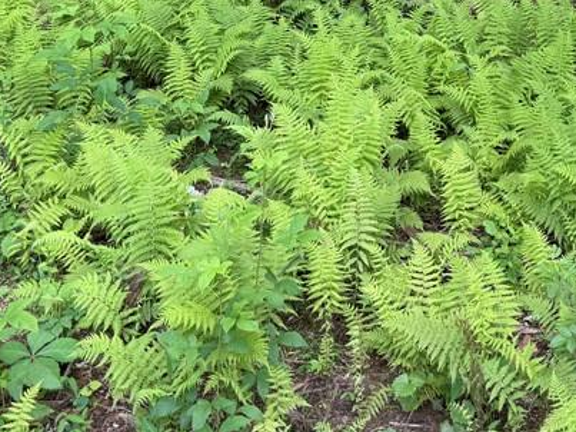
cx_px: 423
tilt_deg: -5.2
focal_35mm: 61
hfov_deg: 31.2
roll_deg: +0.8
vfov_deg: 22.6
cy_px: -47
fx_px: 1015
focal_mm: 6.76
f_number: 1.78
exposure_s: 1/170
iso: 64
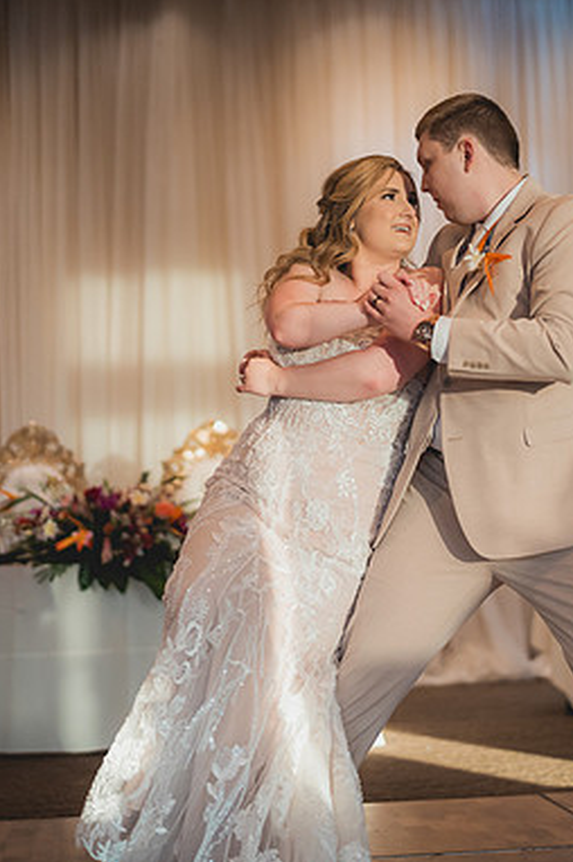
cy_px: 430
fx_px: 1818
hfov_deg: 17.9
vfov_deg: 26.7
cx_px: 395
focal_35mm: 76
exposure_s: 1/2000
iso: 1250
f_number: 1.4
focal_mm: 50
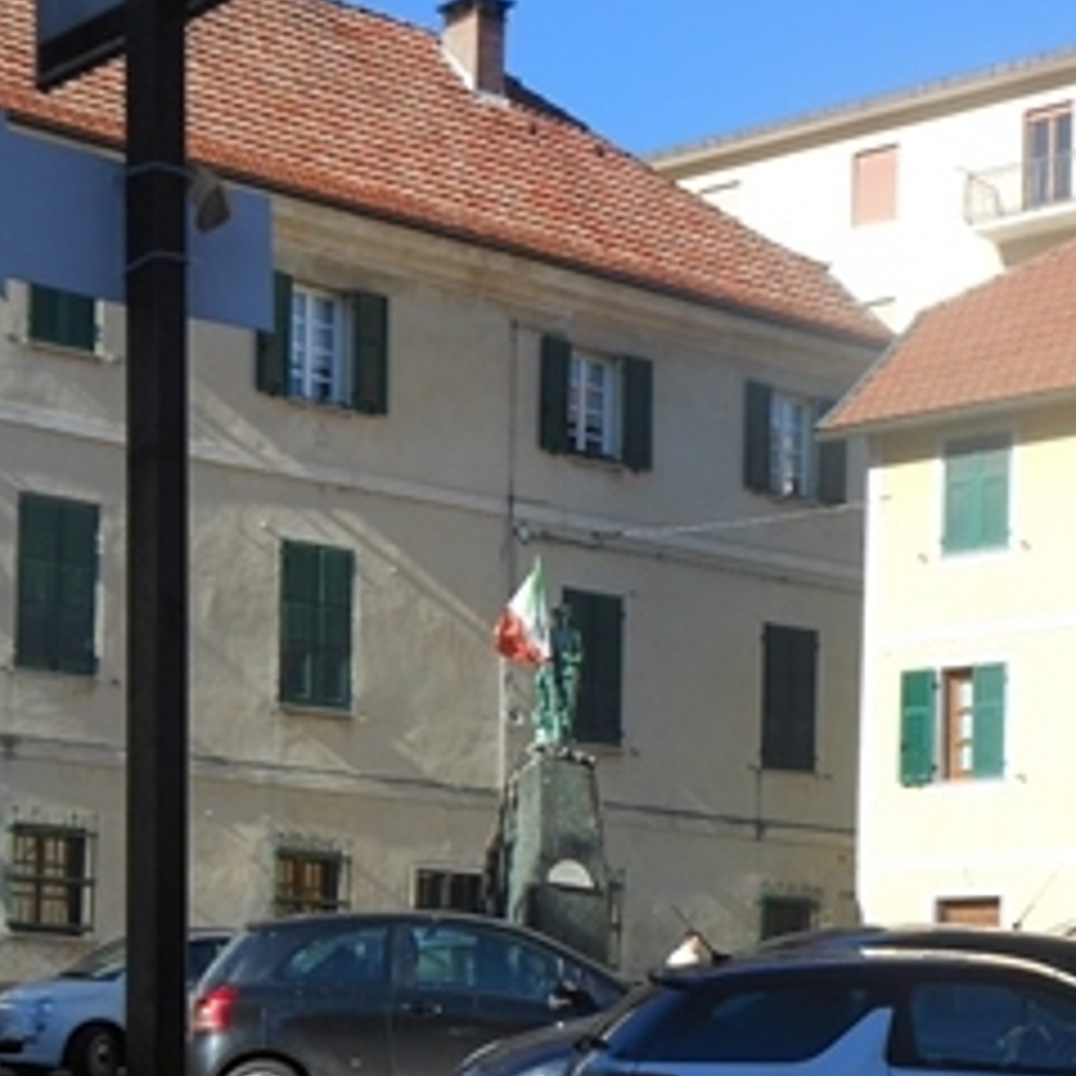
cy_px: 963
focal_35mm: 78
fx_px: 2743
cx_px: 617
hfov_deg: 22.2
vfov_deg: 21.7
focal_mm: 6
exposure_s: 1/640
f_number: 3.5
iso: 80
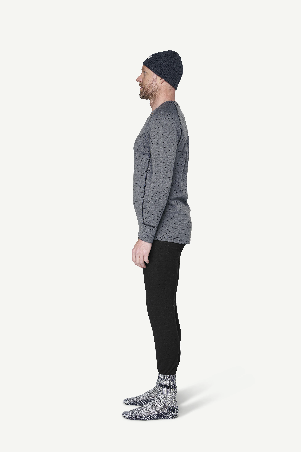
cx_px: 150
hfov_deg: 19.5
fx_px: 878
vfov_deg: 28.8
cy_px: 226
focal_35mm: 70
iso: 100
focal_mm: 70
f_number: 5.6
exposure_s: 1/50
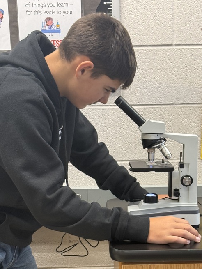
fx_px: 583
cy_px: 193
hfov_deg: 19.7
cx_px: 109
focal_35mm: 75
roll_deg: +0.5
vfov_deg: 25.7
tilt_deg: -11.2
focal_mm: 6.76
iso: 125
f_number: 1.78
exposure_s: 1/60
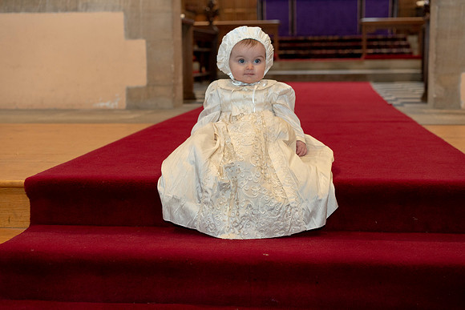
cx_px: 232
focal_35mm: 55
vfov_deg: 24.6
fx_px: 711
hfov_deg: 36.2
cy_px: 155
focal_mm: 55
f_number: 4
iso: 3200
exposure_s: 1/160
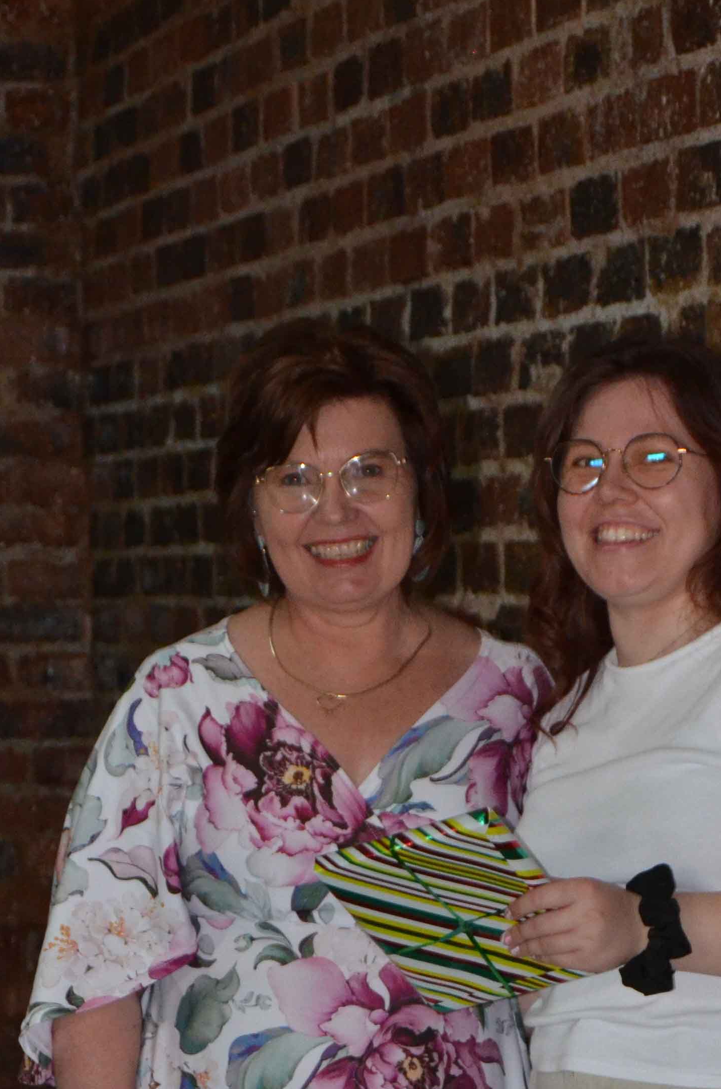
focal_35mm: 171
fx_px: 5158
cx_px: 441
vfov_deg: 11.9
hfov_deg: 8.0
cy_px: 1012
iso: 1600
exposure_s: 1/60
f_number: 5.6
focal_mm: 50
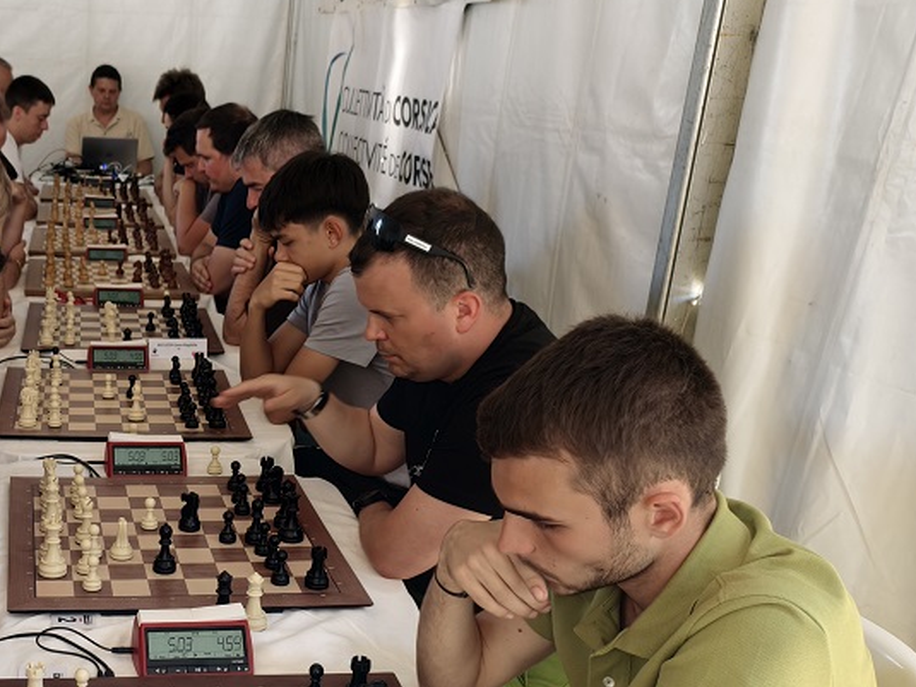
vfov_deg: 33.2
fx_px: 1138
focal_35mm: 43
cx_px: 154
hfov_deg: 41.5
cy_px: 481
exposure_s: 1/100
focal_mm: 6.54
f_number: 1.57
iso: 133
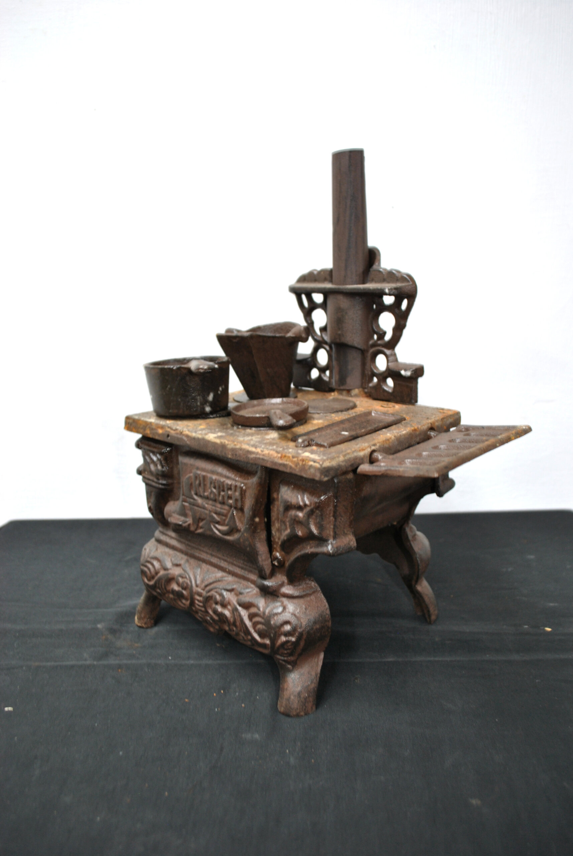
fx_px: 714
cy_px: 428
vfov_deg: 61.9
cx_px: 286
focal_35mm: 30
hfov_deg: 43.7
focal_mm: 20
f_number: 3.8
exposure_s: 1/6
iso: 200
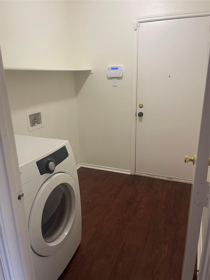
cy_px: 140
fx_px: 202
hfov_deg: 54.9
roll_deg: +1.9
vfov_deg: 69.4
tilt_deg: -17.7
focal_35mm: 25
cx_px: 105
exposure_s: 1/60
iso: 160
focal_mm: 5.1
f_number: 1.6
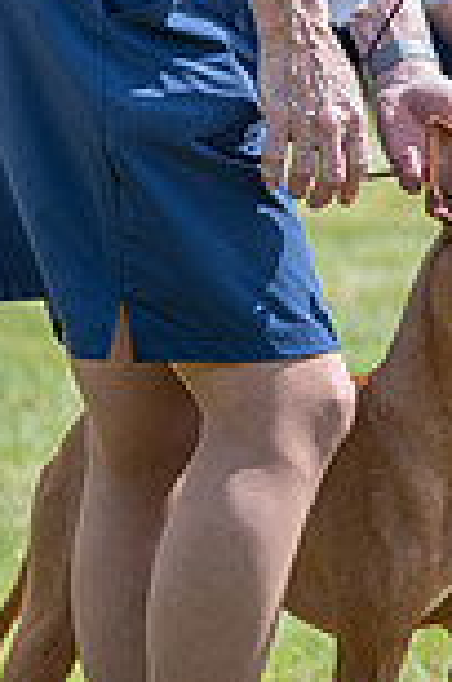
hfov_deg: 2.7
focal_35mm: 501
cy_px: 115
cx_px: 563
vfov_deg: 4.1
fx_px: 9477
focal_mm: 171
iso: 400
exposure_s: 1/1000
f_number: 5
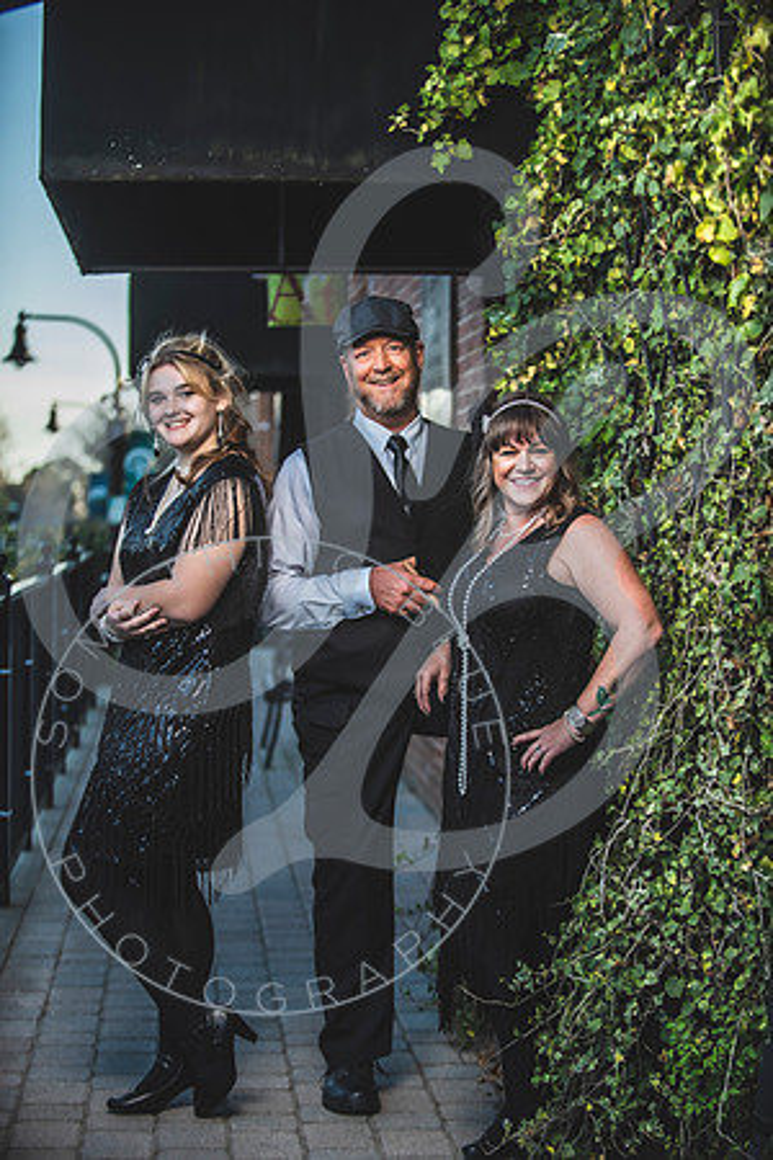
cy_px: 580
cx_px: 386
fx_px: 2254
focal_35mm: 70
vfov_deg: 28.8
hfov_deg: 19.5
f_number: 2.8
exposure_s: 1/250
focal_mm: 70
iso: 100
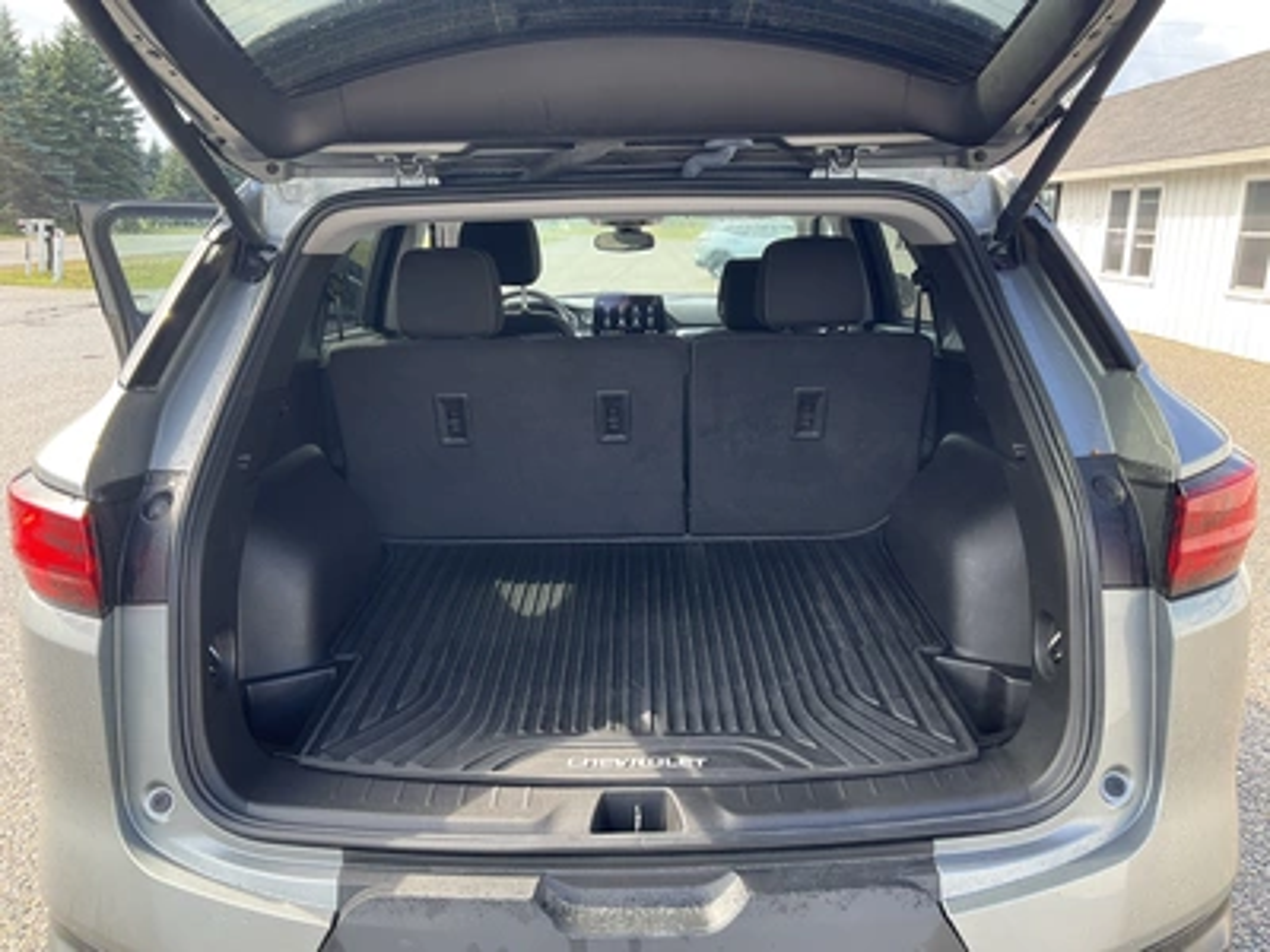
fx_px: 1064
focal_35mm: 29
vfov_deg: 48.2
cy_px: 476
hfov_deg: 61.7
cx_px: 635
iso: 32
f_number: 1.8
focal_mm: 3
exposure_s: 1/139
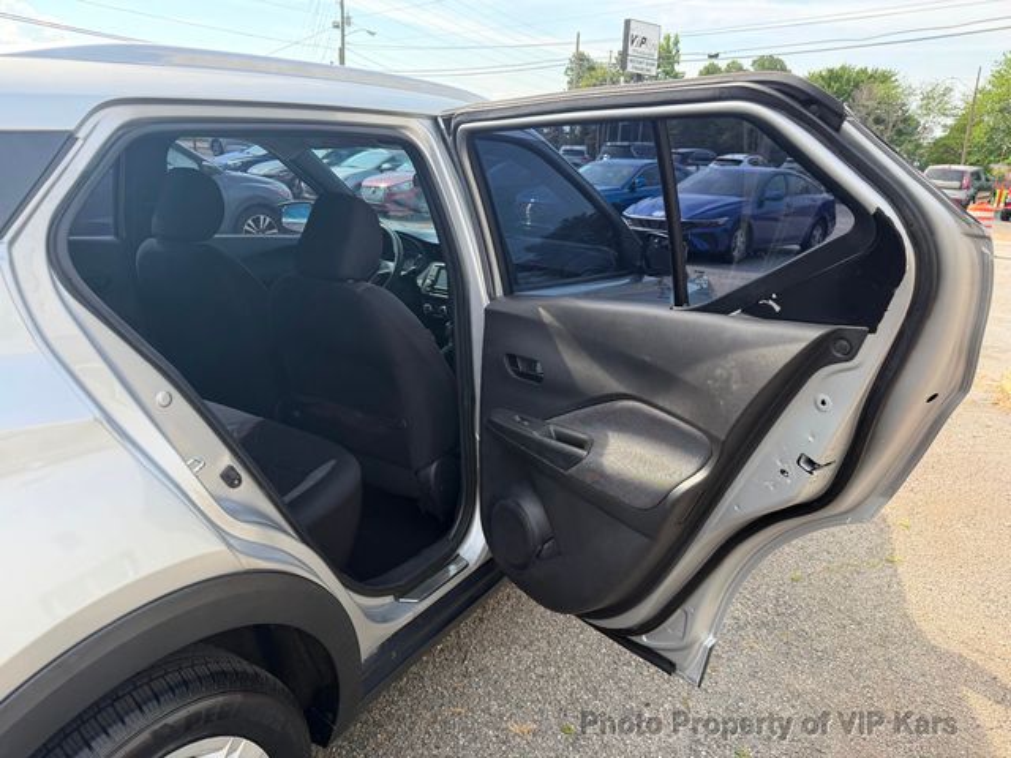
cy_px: 379
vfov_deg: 56.8
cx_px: 506
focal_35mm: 24
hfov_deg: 71.6
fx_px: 701
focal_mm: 6.76
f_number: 1.78
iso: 100
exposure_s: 1/888
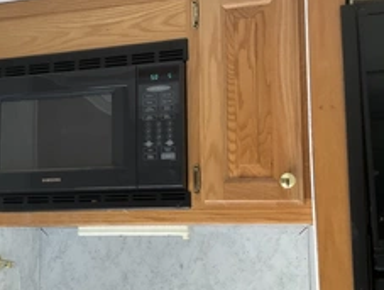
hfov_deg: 36.9
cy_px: 170
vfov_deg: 28.6
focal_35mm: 51
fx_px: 567
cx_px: 115
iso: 100
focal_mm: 3
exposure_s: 1/60
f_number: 1.8
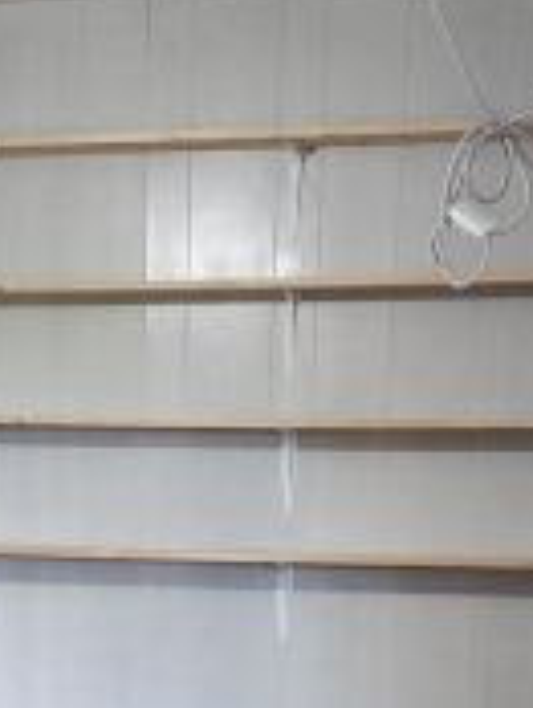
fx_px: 1802
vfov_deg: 19.8
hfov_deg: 16.8
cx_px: 146
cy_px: 1007
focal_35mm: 88
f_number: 1.8
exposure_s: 1/30
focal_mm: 6.4
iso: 500
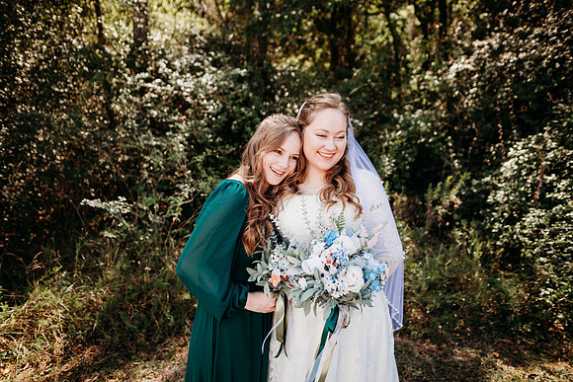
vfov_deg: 53.2
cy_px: 191
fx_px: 382
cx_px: 286
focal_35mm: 24
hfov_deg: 73.7
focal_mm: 24
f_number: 2.2
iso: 100
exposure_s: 1/800
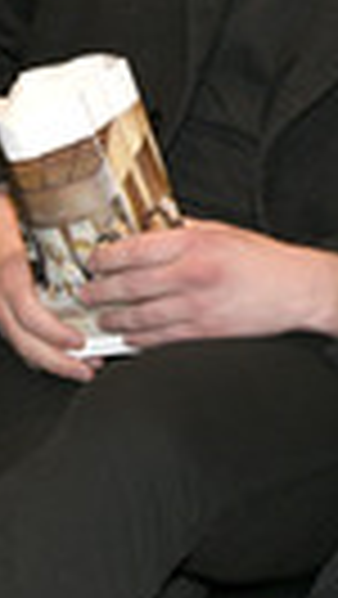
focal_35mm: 156
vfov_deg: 13.6
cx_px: -151
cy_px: 4
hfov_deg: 7.7
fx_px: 2481
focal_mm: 44
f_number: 5.3
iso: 1000
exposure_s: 1/125
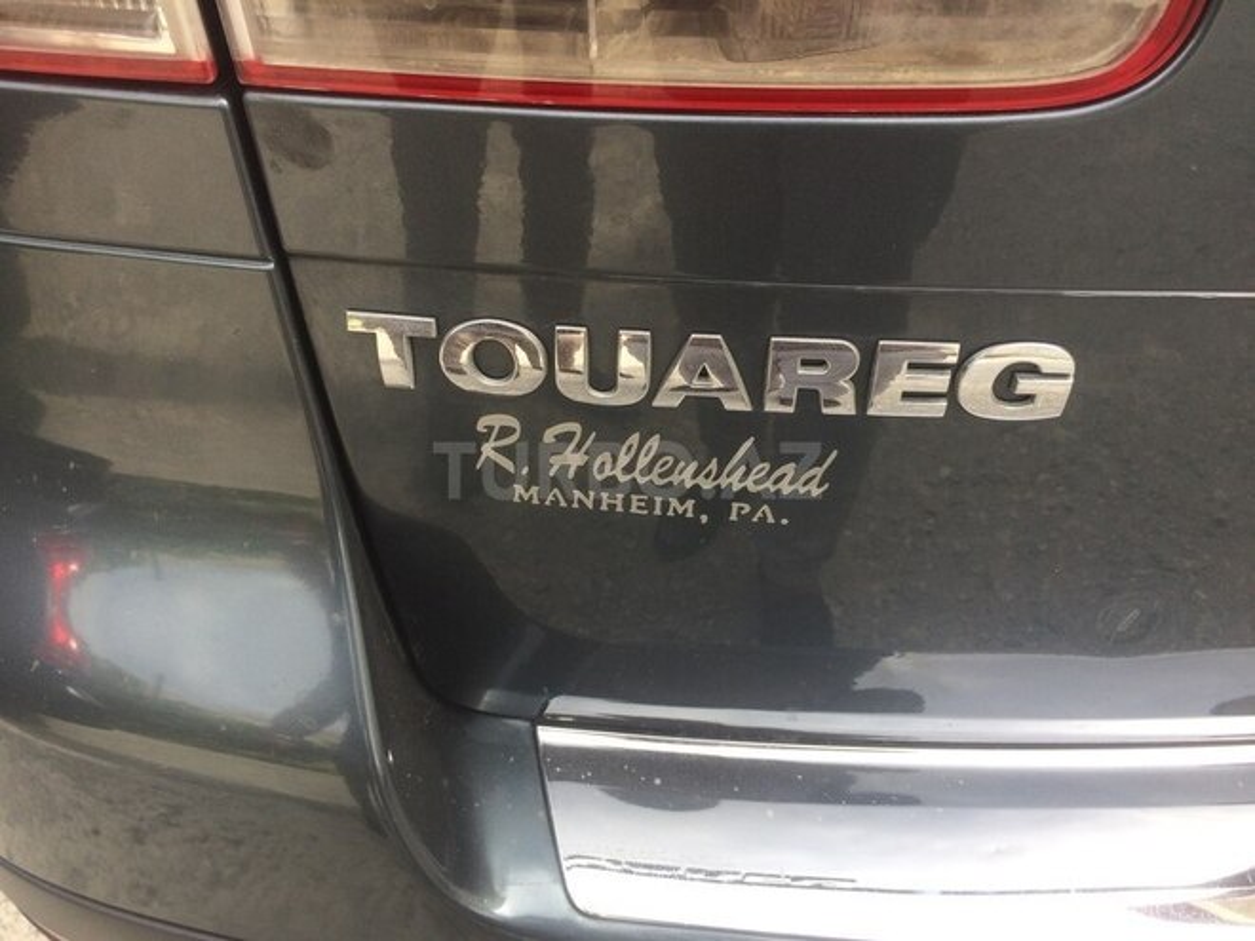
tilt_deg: -37.9
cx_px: 628
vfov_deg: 48.2
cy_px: 470
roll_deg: +0.7
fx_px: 1051
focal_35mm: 29
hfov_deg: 61.7
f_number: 2.2
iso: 32
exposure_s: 1/351
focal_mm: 4.15
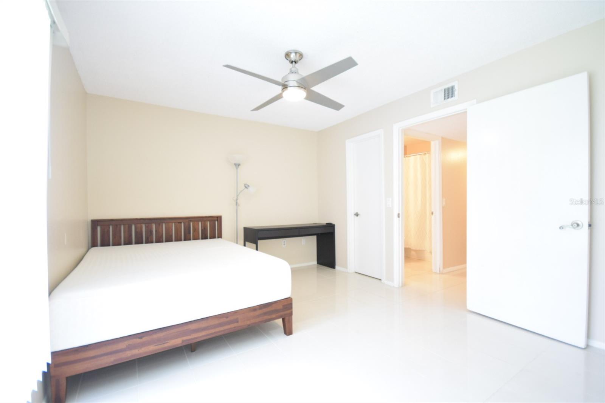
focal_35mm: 15
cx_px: 302
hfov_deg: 100.4
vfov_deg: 77.3
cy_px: 202
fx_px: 252
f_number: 4
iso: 1600
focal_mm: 10
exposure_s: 1/50
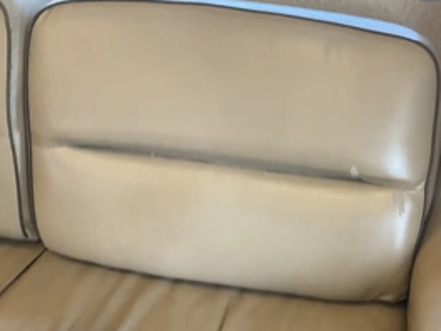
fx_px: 561
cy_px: 204
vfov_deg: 32.7
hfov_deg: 41.9
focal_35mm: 44
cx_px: 319
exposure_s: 1/60
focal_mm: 3
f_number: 1.8
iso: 125
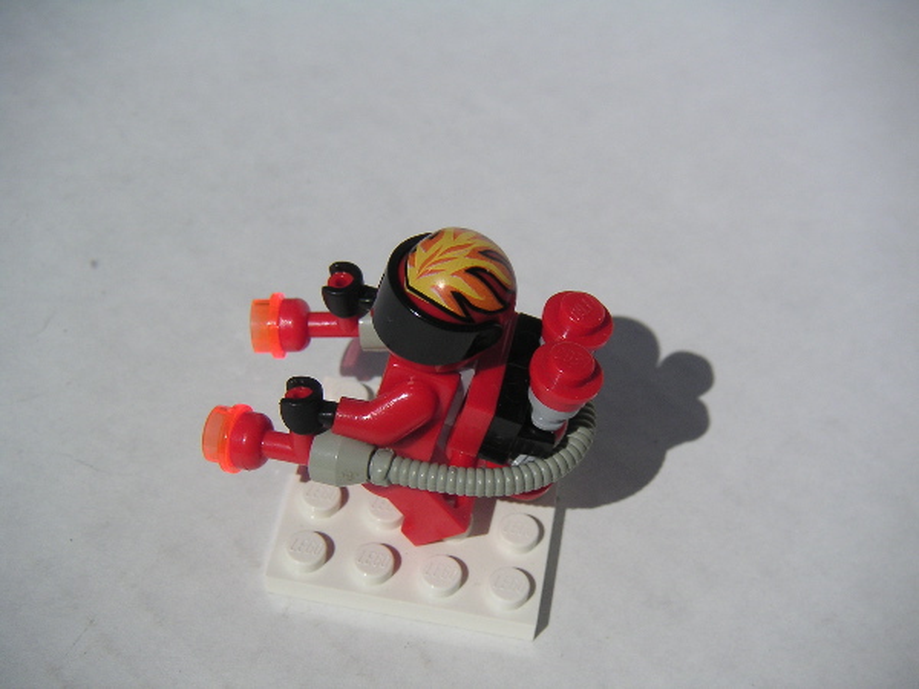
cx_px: 460
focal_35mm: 60
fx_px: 1593
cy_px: 344
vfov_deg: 24.4
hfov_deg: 32.2
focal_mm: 9.3
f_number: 6.7
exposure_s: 1/750
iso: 50
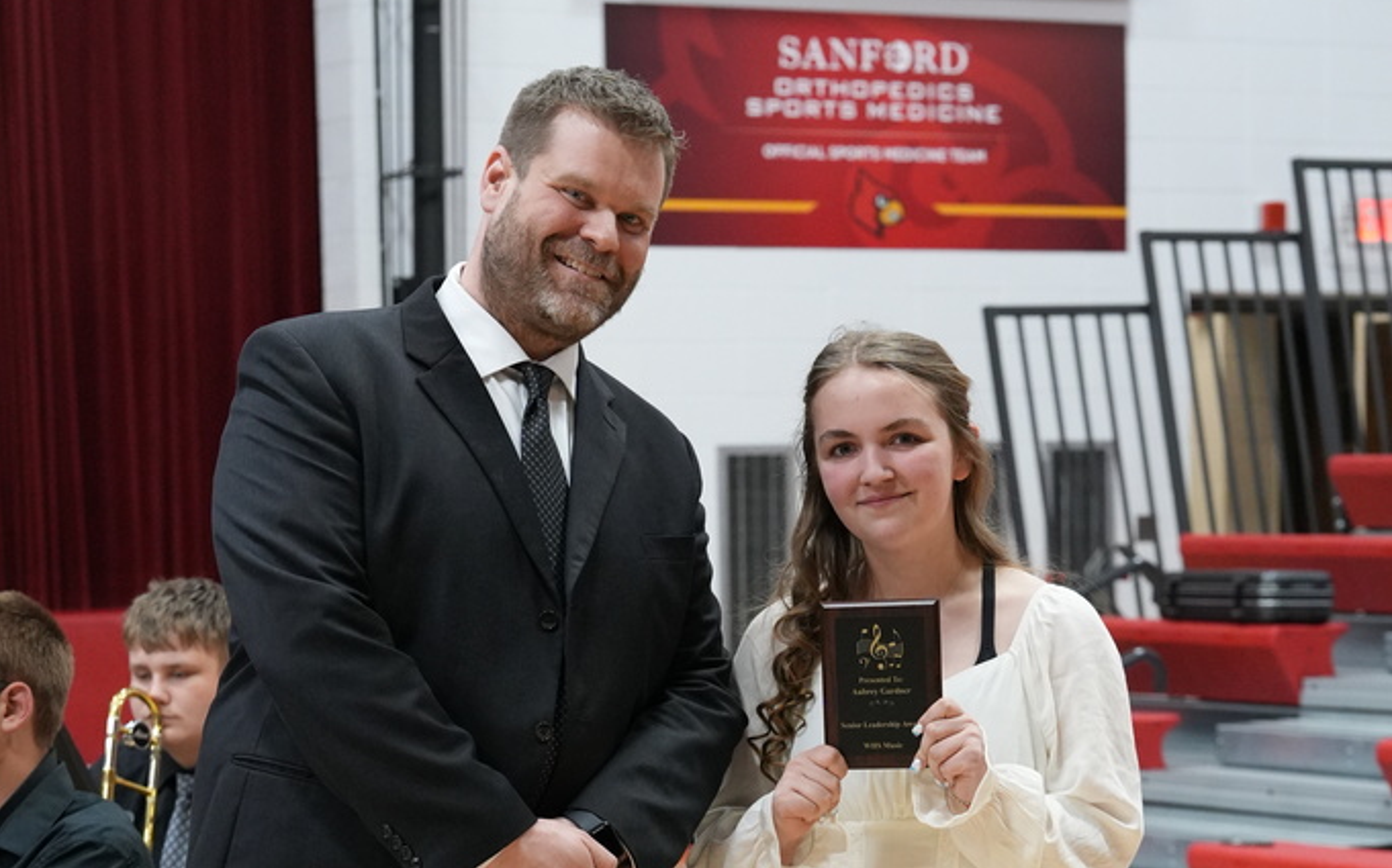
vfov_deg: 11.2
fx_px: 4361
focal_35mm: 115
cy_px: 982
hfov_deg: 18.1
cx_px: 696
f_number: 3.5
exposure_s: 1/200
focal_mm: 50
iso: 2500
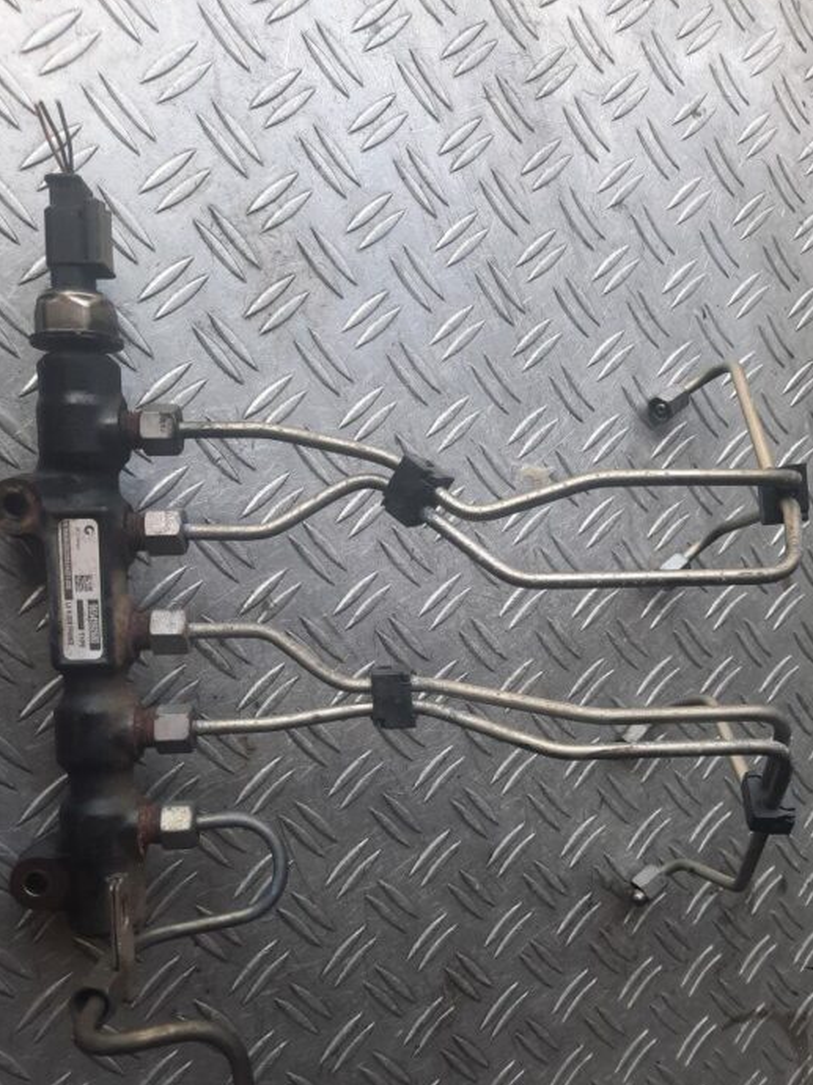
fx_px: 909
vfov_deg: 61.4
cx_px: 392
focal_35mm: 29
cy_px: 620
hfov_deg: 48.2
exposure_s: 1/50
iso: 40
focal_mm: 4.6
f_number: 2
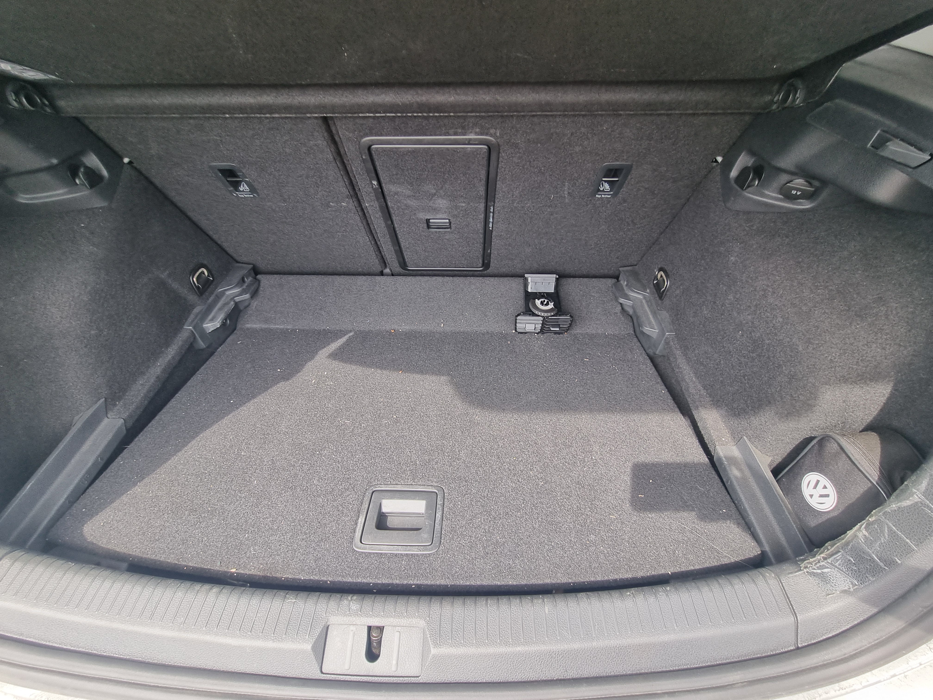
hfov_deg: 106.2
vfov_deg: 89.9
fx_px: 350
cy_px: 350
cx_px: 466
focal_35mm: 13
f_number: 2.2
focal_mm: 2.2
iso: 50
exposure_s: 1/140
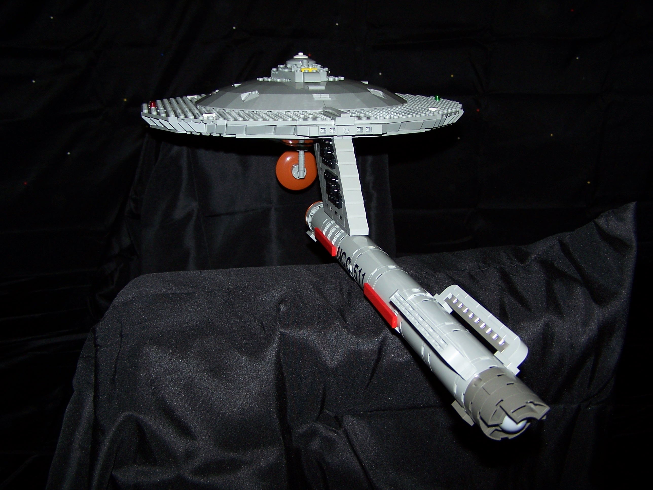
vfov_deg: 37.7
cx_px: 326
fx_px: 717
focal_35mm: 38
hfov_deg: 49.0
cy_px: 245
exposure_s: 1/60
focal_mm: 6.3
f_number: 2.8
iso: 80
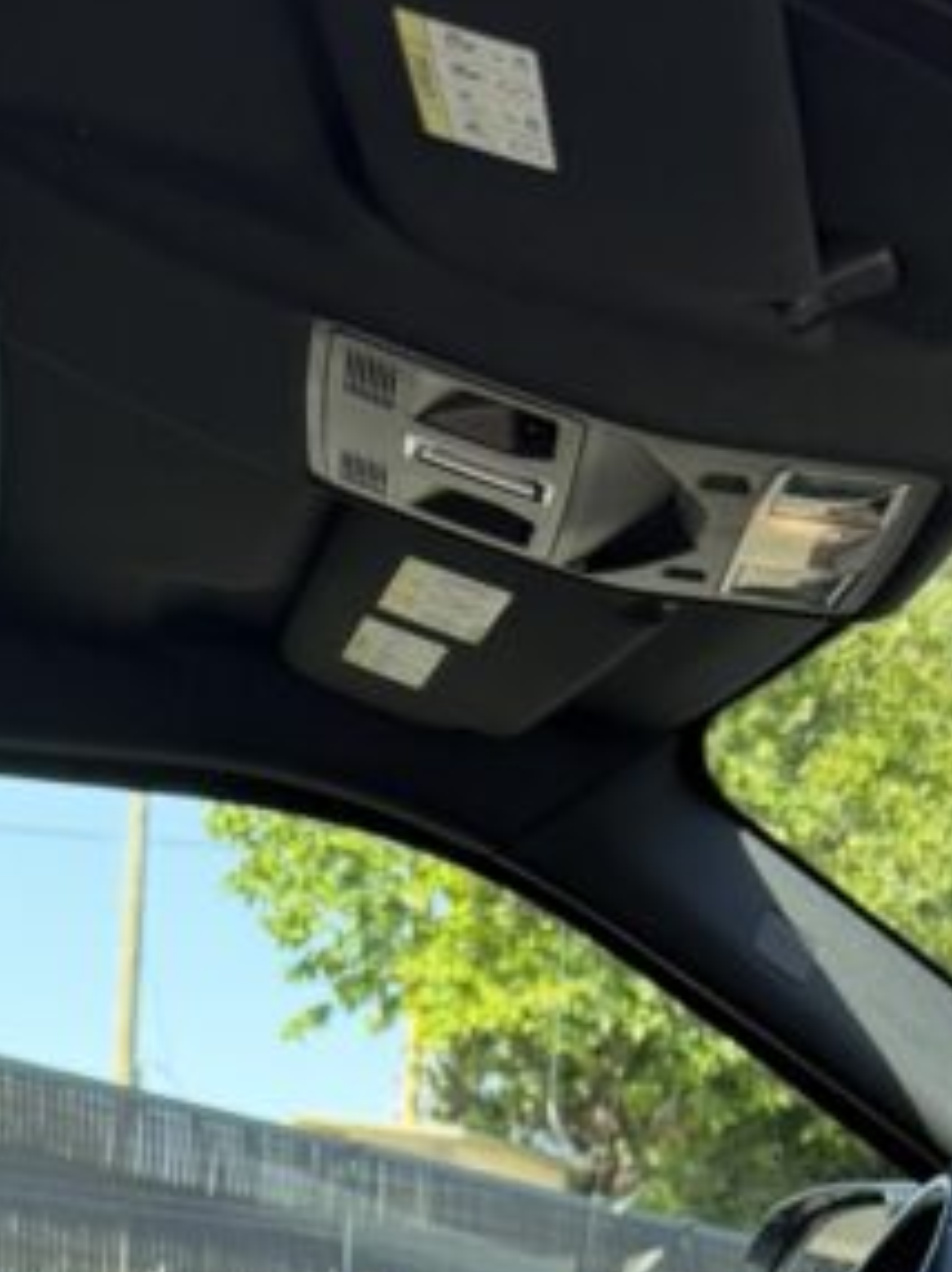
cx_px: 556
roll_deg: -3.5
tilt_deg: -10.2
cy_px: 2121
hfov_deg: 17.1
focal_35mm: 86
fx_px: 3158
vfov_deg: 18.8
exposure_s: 1/671
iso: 100
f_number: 1.78
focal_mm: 6.76
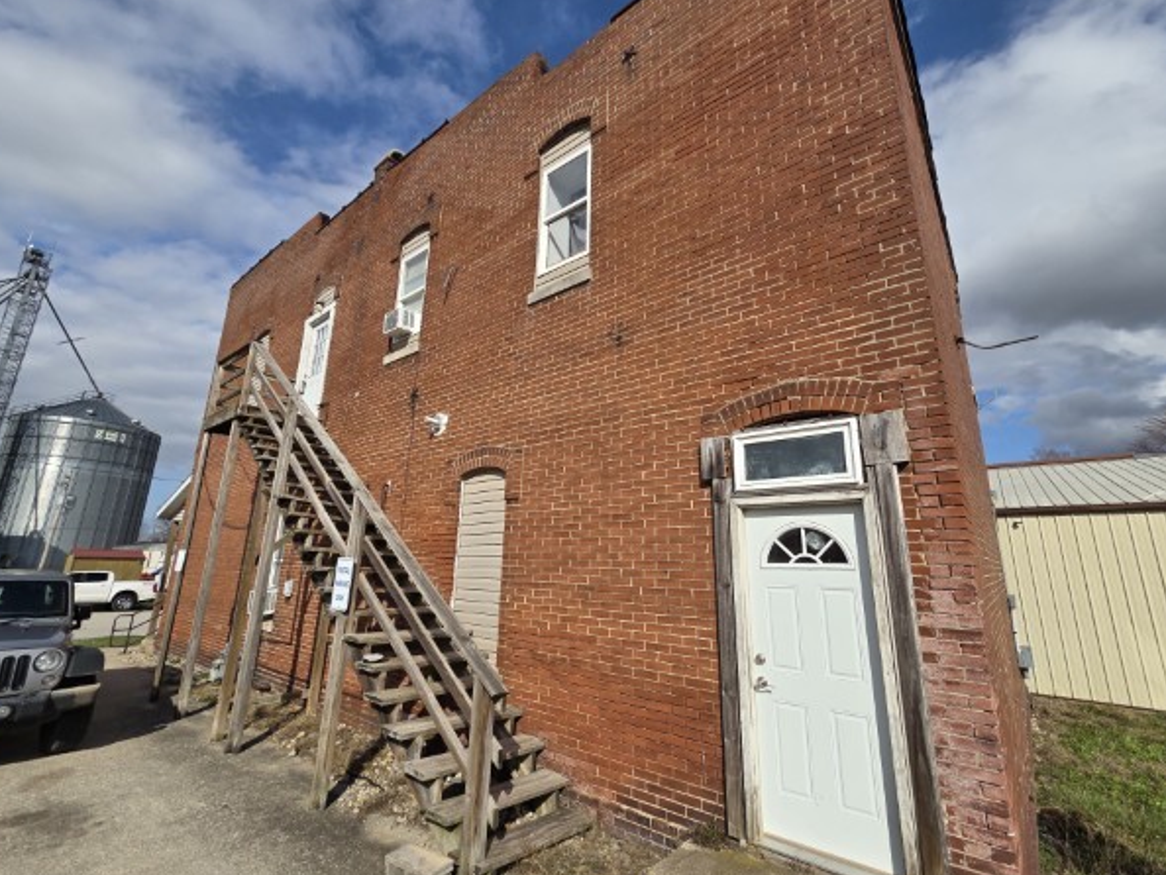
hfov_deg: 102.0
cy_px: 430
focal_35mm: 14
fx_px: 472
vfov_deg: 85.7
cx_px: 599
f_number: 2.2
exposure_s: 1/3345
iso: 50
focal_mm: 2.2
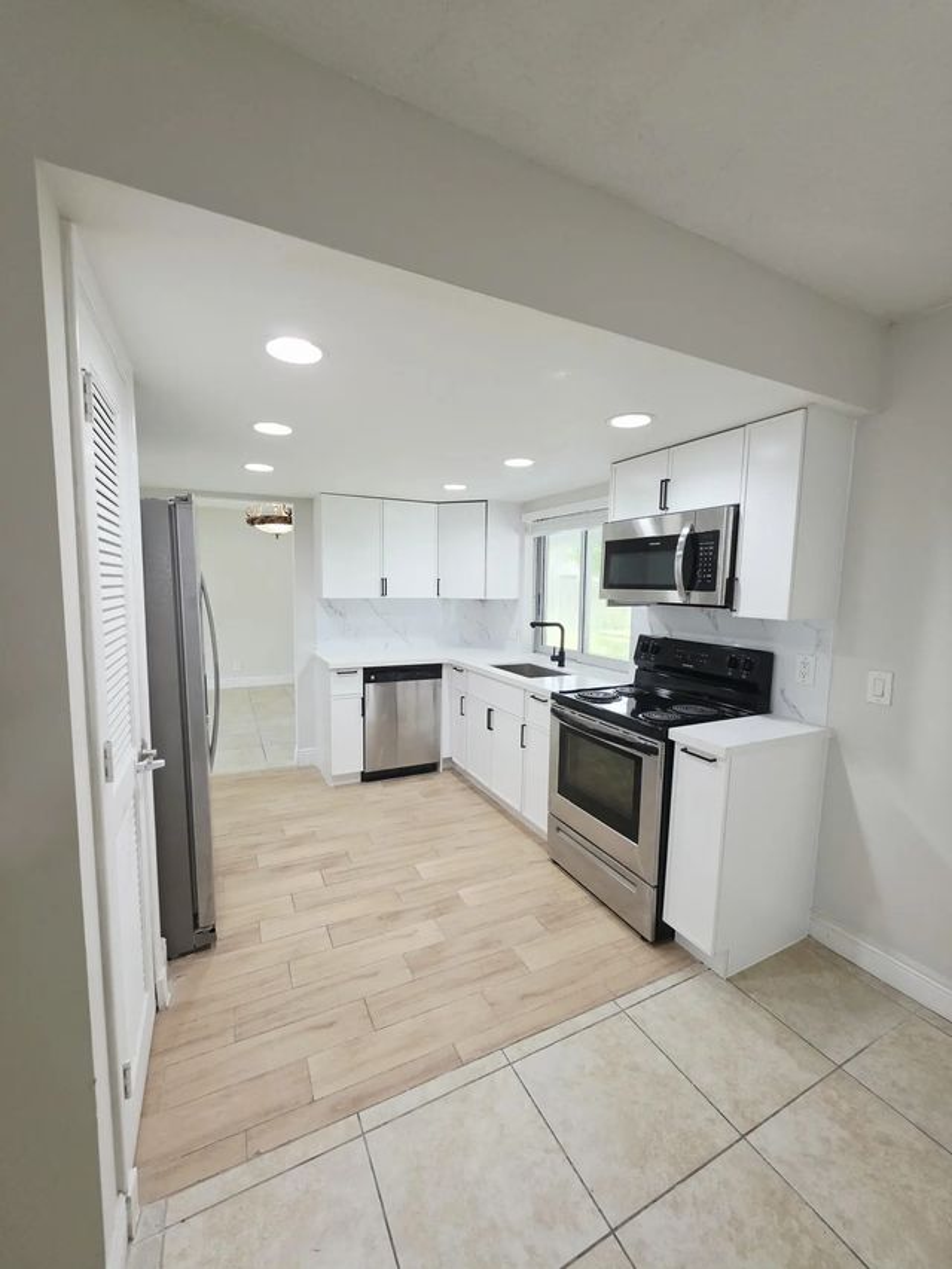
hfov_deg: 89.9
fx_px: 477
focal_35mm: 13
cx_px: 476
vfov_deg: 106.2
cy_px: 634
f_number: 1.9
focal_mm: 2.2
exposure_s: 1/120
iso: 160
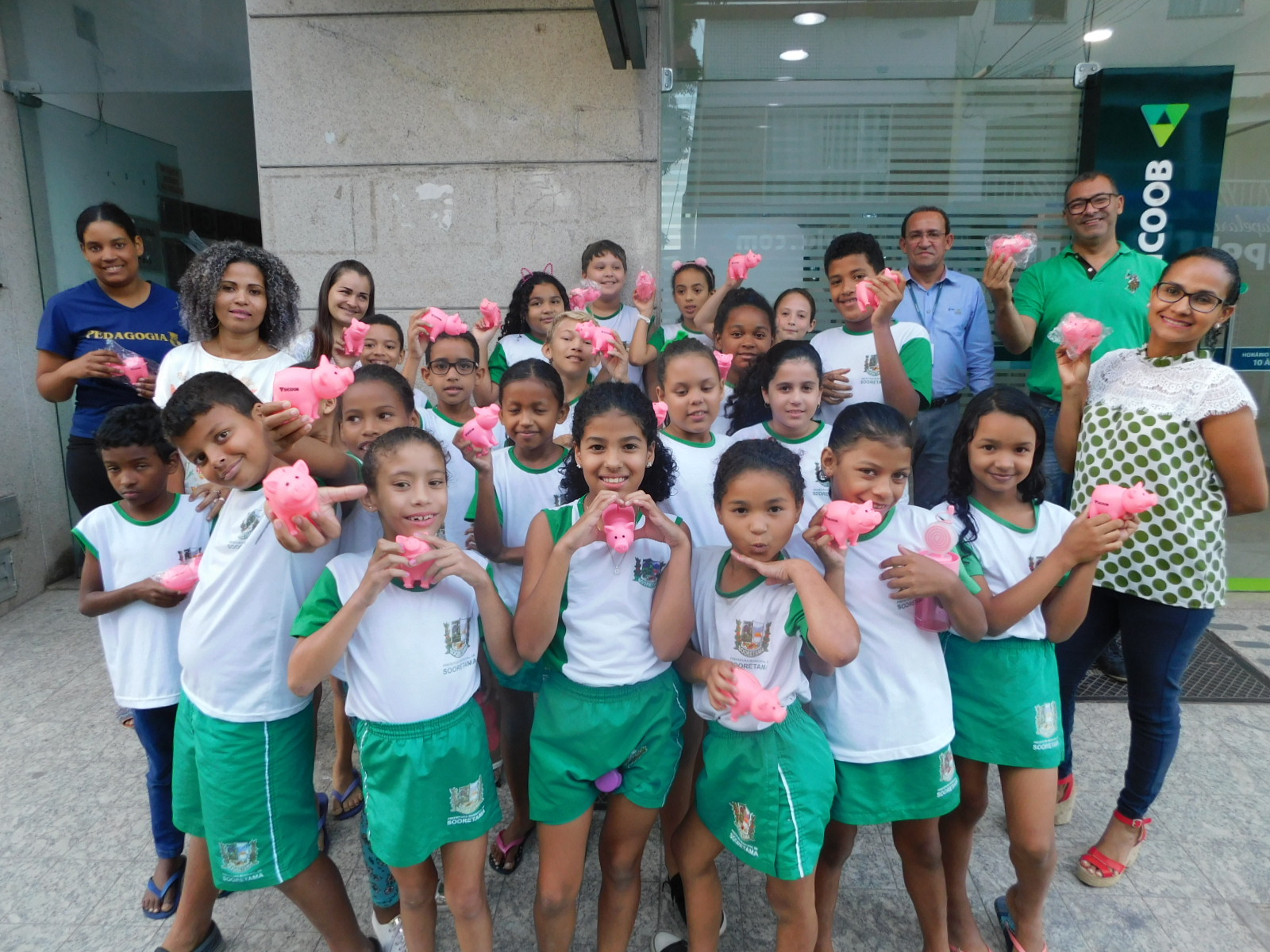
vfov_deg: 58.9
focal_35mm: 23
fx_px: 844
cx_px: 635
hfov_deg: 73.9
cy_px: 476
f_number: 3
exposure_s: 1/30
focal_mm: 4
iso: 125
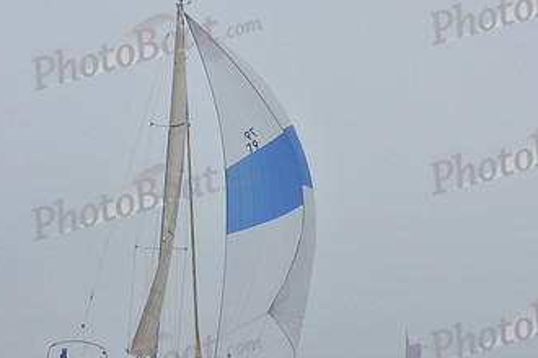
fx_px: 1838
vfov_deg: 11.1
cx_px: 347
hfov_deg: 16.6
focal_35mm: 123
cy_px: 260
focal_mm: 70
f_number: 11
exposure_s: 1/800
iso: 250
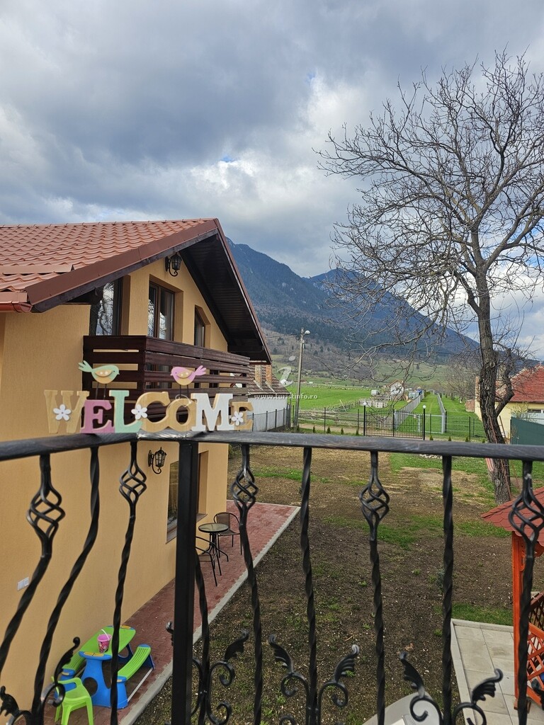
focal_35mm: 23
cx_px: 272
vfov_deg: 73.9
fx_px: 482
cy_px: 362
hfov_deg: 58.9
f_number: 1.7
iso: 20
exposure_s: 1/1038
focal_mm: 6.3
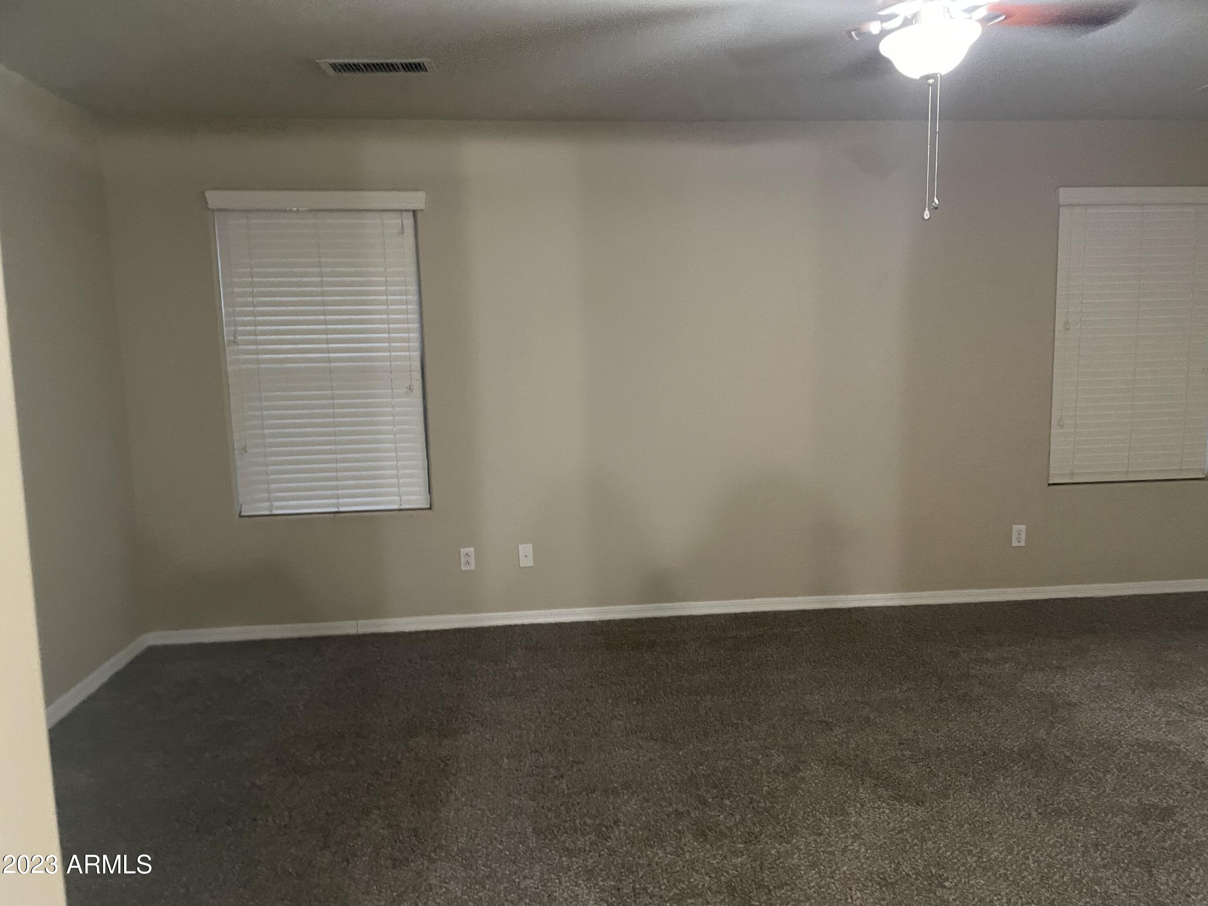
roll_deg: +1.1
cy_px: 453
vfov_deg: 53.1
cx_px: 604
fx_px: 907
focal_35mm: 26
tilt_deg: -6.9
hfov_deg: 67.3
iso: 500
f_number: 1.6
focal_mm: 4.2
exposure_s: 1/30
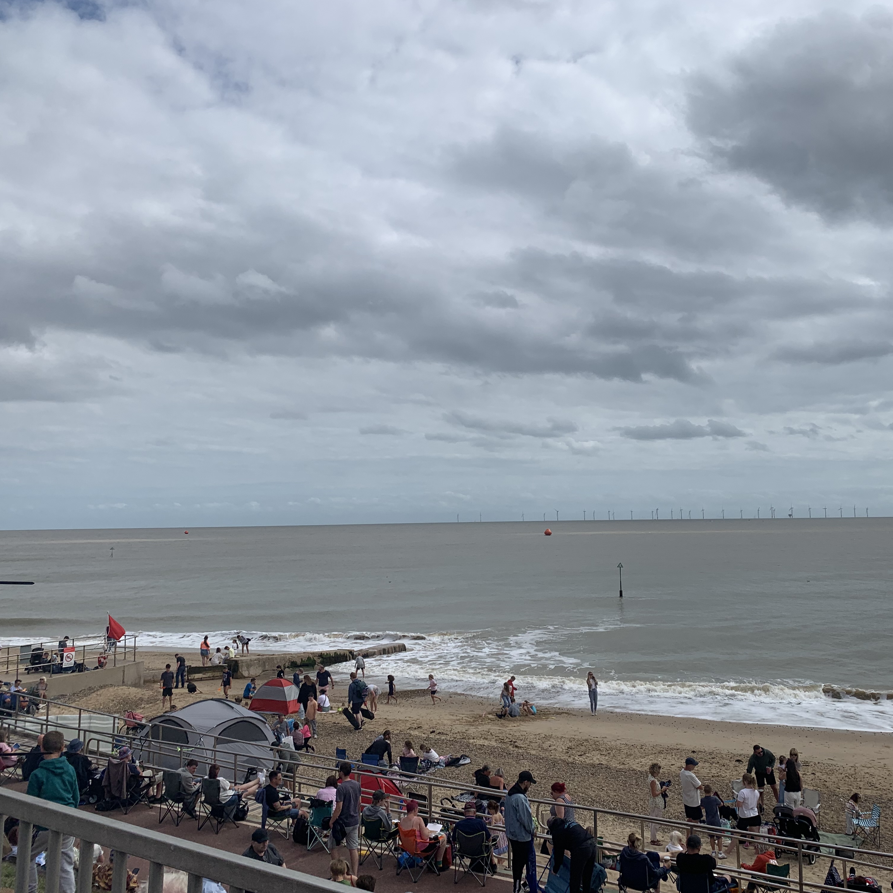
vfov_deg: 52.5
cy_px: 444
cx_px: 553
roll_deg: +0.3
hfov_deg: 52.0
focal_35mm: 31
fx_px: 905
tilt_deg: +4.0
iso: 25
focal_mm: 4.25
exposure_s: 1/6897
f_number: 1.8
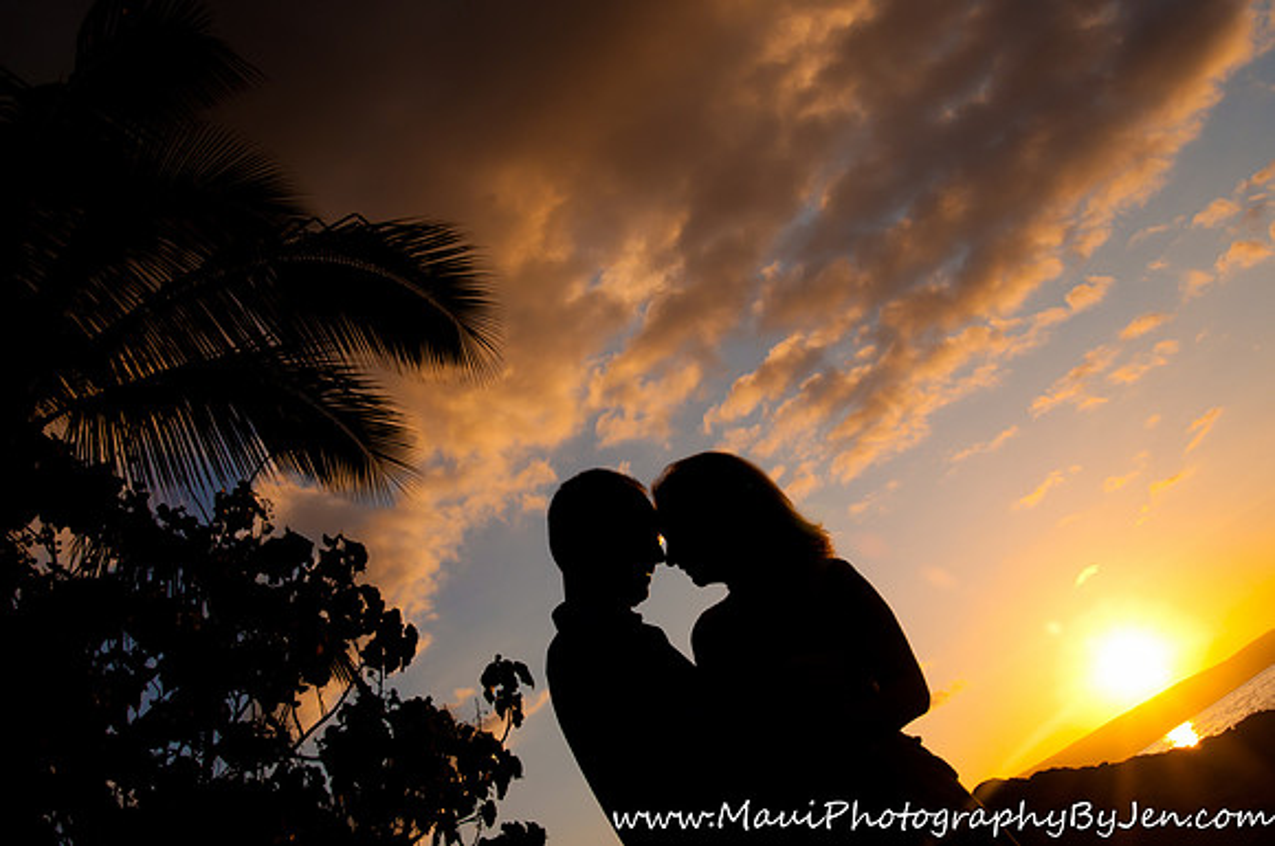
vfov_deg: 31.8
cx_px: 638
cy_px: 423
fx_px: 1485
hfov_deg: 46.5
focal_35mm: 42
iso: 200
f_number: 18
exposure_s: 1/125
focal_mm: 28
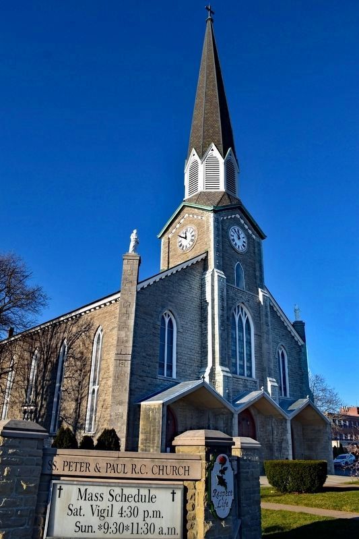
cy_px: 270
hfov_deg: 47.9
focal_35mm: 27
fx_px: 404
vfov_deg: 67.4
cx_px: 180
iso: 100
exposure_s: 1/250
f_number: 8
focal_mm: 18
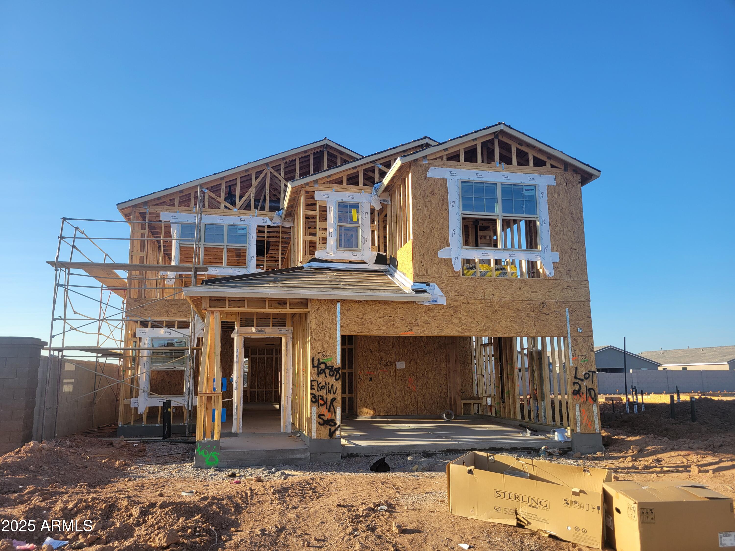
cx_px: 368
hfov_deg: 67.3
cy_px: 276
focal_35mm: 26
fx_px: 552
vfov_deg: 53.1
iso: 40
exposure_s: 1/1117
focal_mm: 5.4
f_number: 1.8
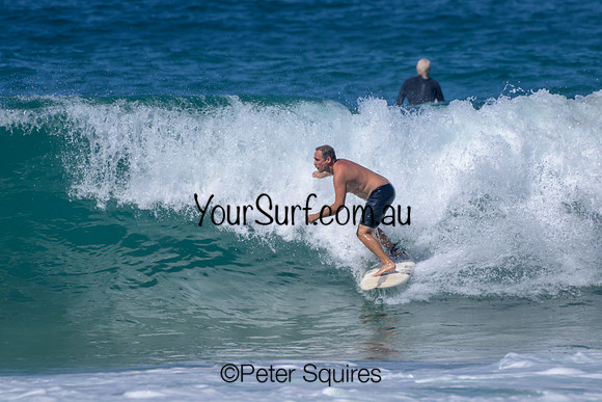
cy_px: 201
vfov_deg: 1.4
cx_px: 301
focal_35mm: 1000
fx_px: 16725
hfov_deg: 2.1
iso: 640
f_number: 11
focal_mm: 1000
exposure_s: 1/2000
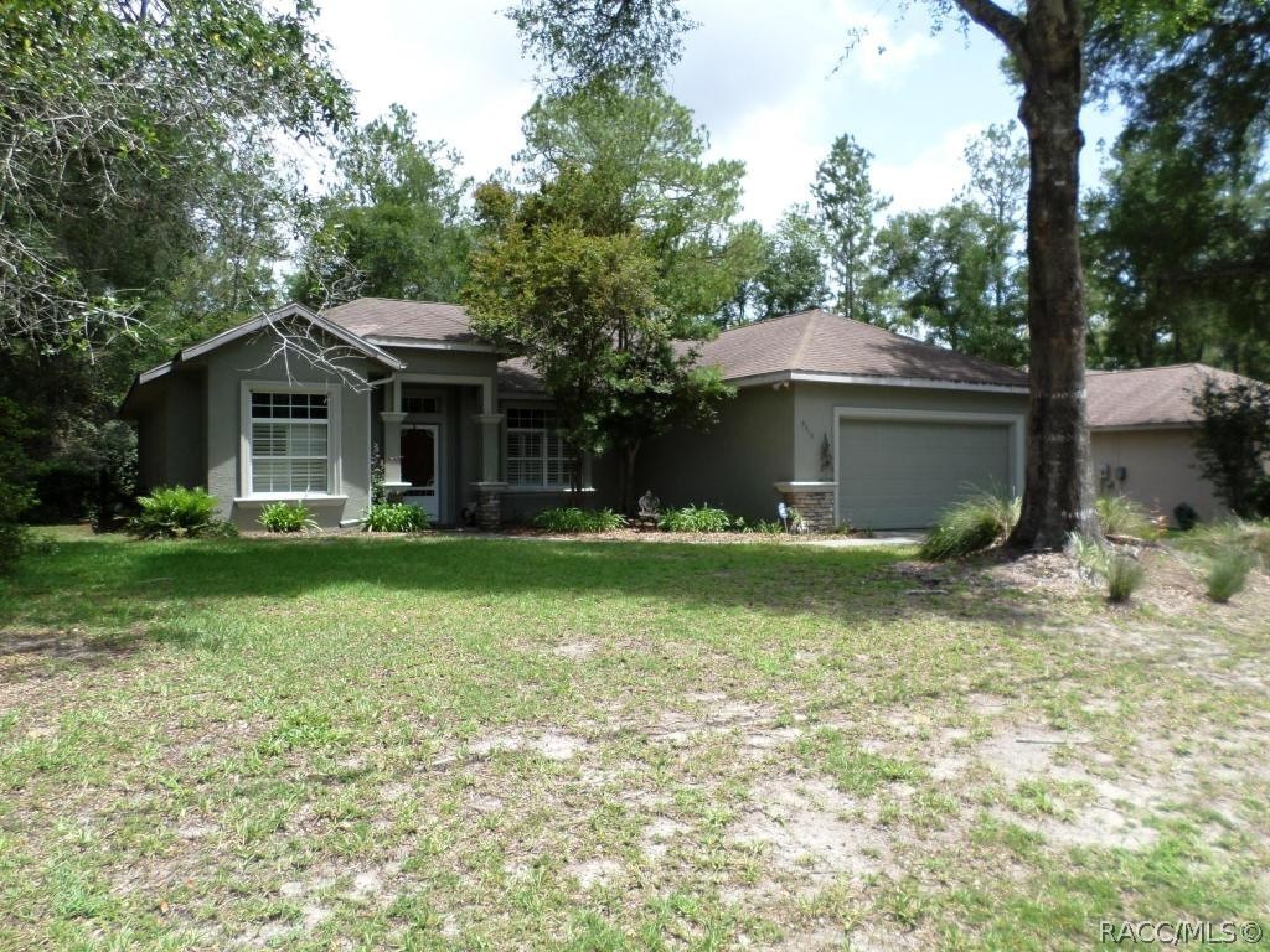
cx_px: 635
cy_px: 476
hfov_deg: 69.4
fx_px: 917
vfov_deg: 54.9
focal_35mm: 25
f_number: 2.5
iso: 80
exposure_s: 1/750
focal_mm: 4.5
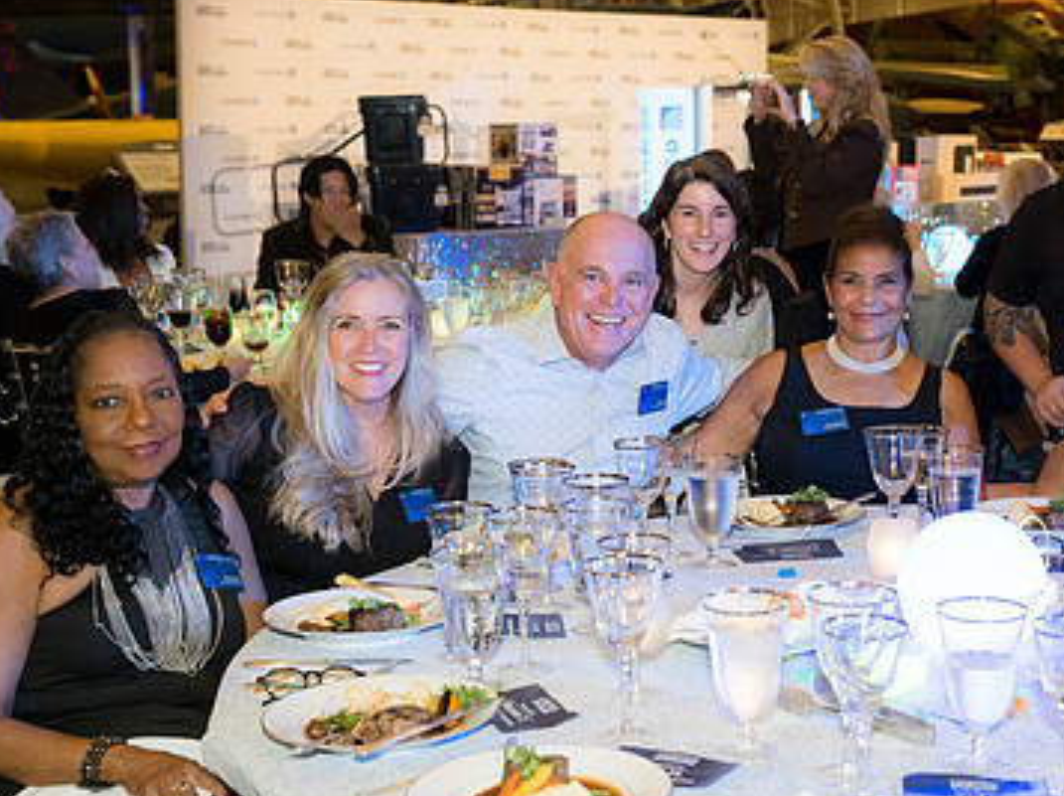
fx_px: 1873
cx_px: 784
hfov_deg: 31.2
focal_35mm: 61
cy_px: 362
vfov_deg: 24.0
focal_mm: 39
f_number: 4
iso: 3200
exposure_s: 1/125
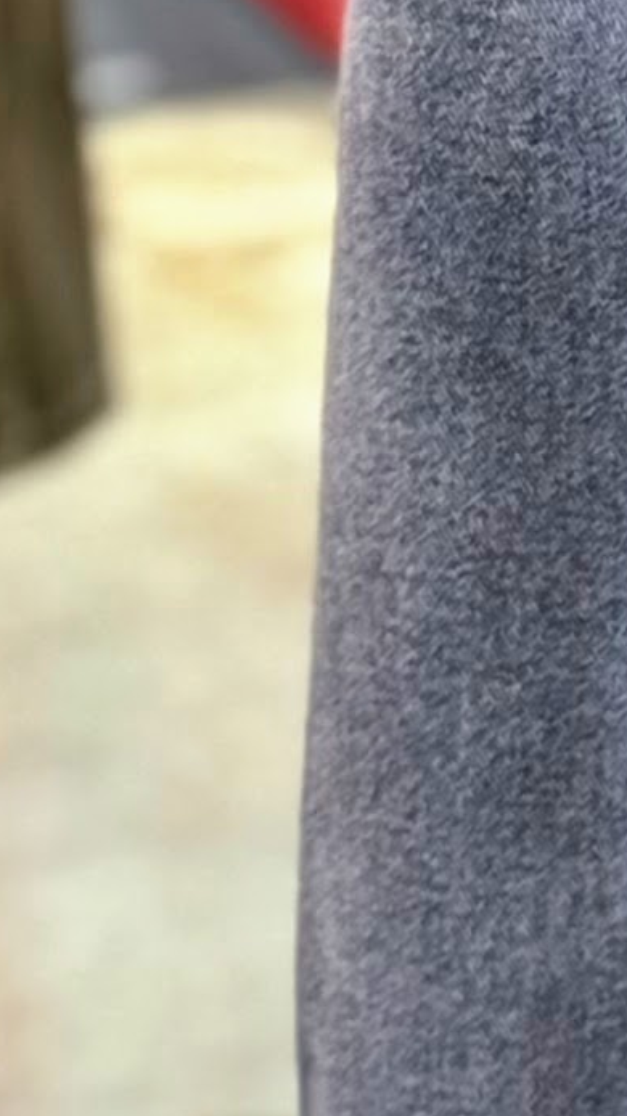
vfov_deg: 7.1
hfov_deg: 3.9
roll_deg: +1.3
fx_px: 8992
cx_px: 1564
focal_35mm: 304
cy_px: 402
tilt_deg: -17.1
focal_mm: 6.76
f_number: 1.78
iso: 200
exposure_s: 1/50
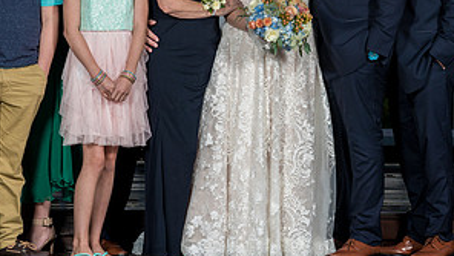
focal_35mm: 276
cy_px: 9
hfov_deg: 7.8
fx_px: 3325
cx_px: 294
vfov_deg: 4.4
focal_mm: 129
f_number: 8
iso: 100
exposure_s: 1/200
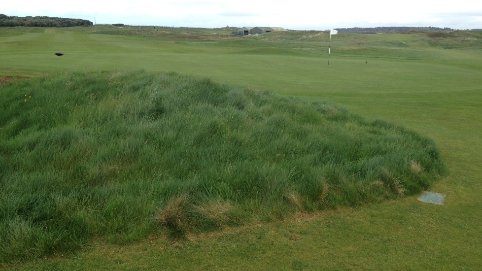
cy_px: 147
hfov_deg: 51.6
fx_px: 498
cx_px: 237
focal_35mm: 39
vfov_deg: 30.4
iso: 50
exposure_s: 1/690
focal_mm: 4.28
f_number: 2.4
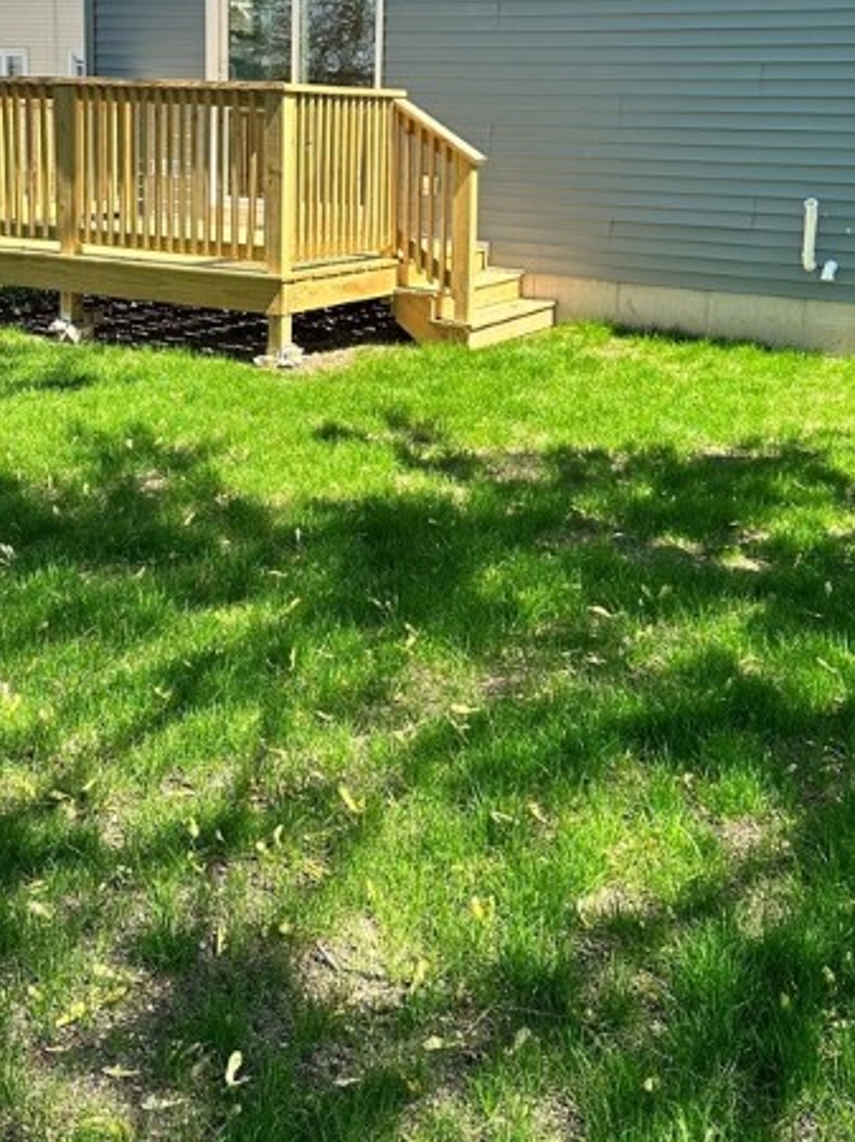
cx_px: 436
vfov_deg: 44.6
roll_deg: -2.9
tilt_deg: -7.5
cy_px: 320
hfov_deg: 35.1
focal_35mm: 41
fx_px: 1352
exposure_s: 1/1357
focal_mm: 6.86
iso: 80
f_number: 1.78
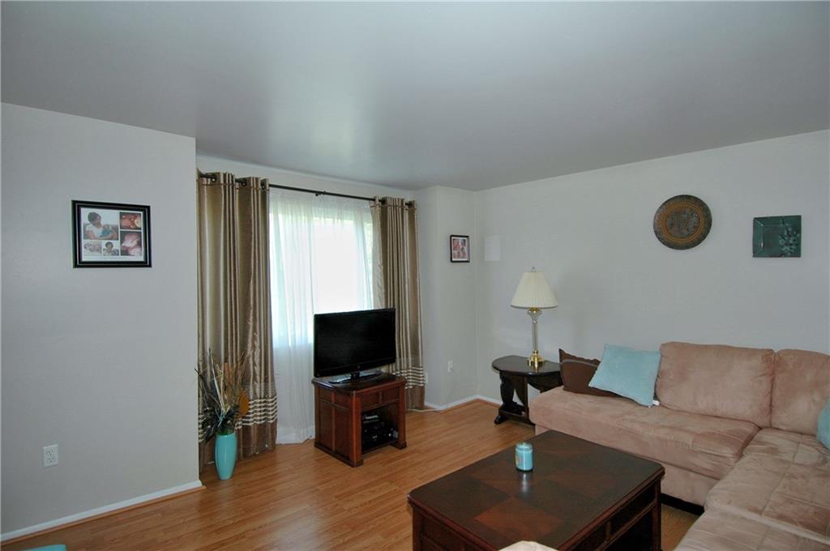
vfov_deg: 67.2
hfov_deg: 90.1
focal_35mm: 18
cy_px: 276
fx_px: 414
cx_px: 415
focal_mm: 12
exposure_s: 1/60
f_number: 4
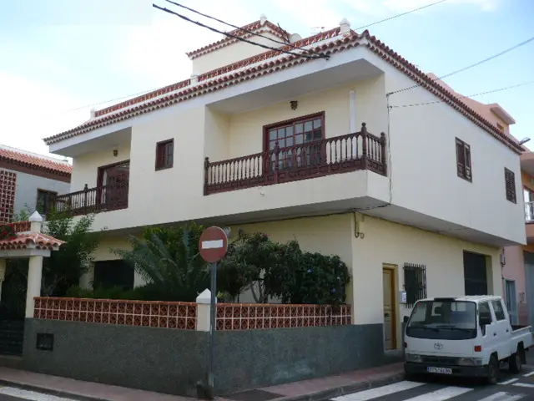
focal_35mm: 35
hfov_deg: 52.6
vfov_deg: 40.7
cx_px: 267
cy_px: 200
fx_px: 540
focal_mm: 5.8
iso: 100
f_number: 2.8
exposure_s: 1/500
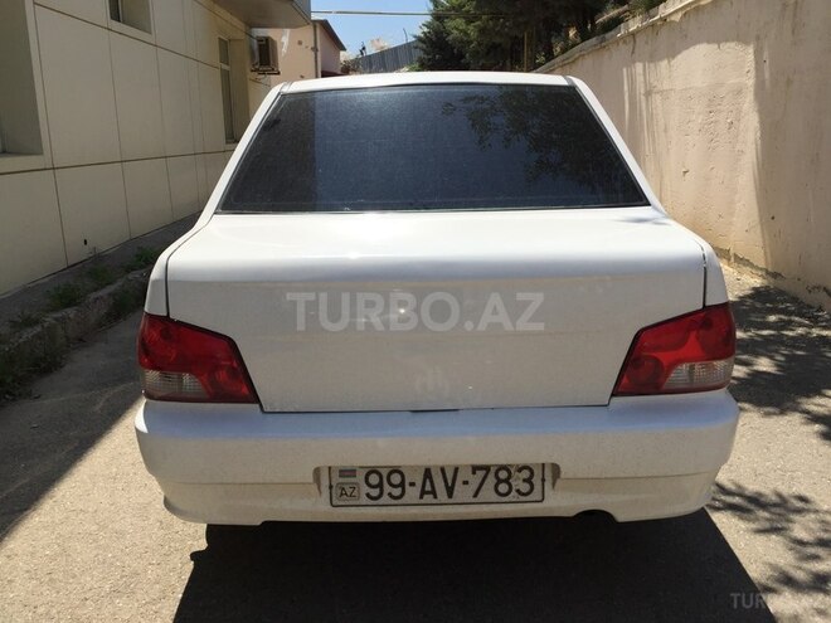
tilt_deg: -13.5
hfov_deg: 61.7
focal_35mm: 29
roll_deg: -2.5
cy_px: 312
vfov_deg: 48.2
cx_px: 416
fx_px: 696
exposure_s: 1/3049
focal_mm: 4.15
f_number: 2.2
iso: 32
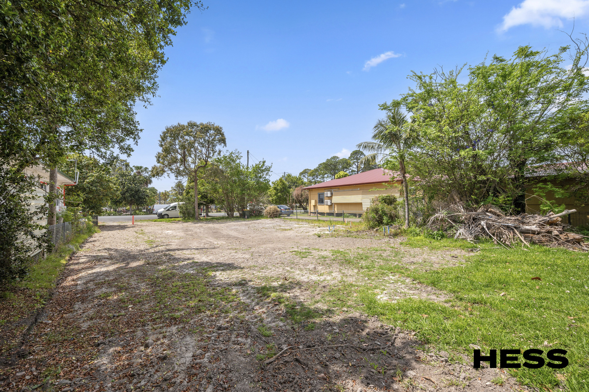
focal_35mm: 14
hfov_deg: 104.3
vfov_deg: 81.1
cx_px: 294
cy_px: 196
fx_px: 229
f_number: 9
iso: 200
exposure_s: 1/640
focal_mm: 14
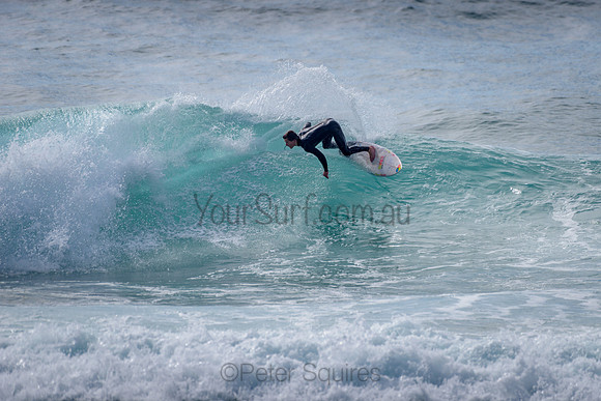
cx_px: 369
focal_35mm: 613
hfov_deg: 3.4
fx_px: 10238
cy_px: 155
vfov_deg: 2.2
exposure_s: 1/2000
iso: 110
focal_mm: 500
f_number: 5.6
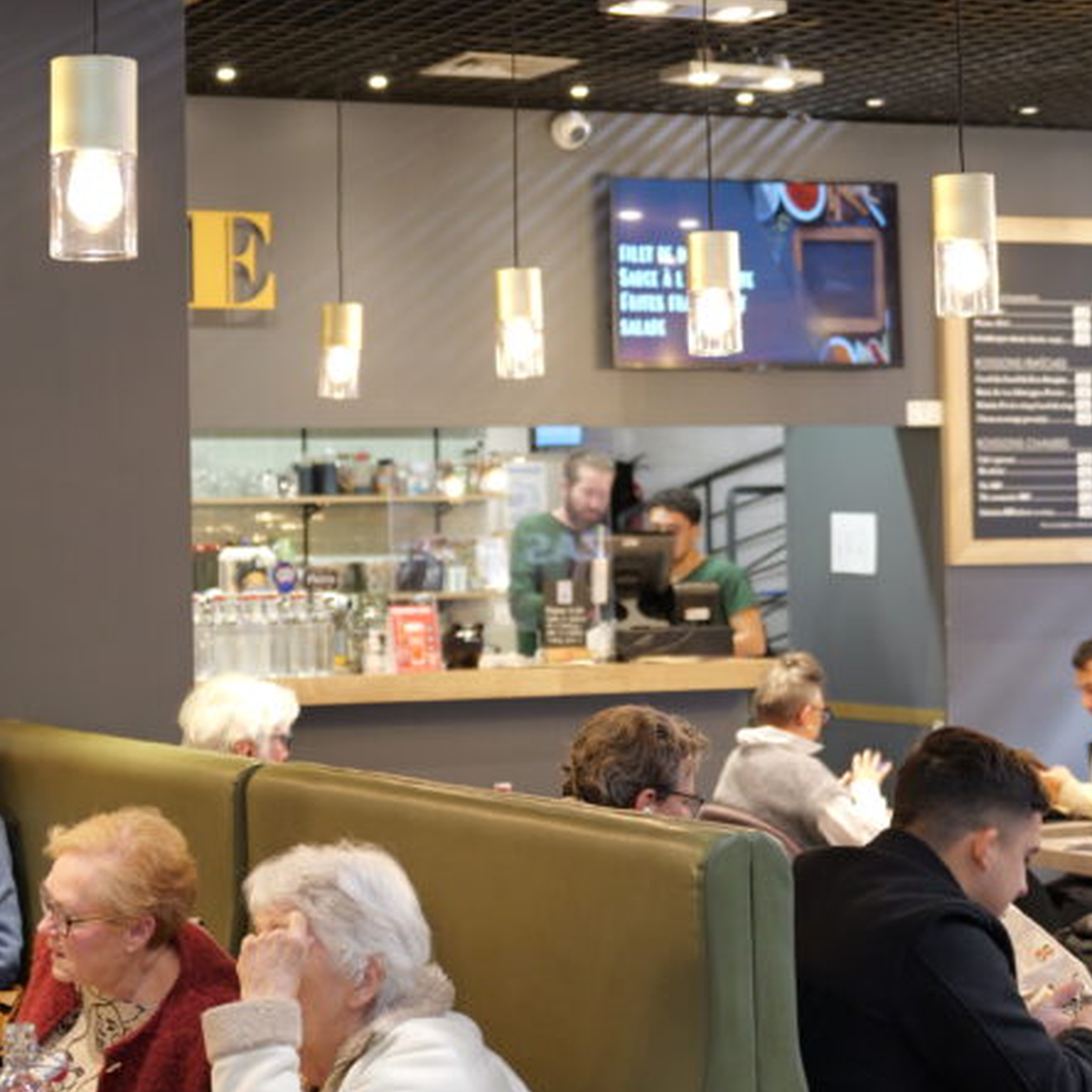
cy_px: 389
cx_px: 413
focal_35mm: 86
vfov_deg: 20.1
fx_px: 3069
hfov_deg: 20.1
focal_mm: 39
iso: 800
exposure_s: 1/60
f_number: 2.8
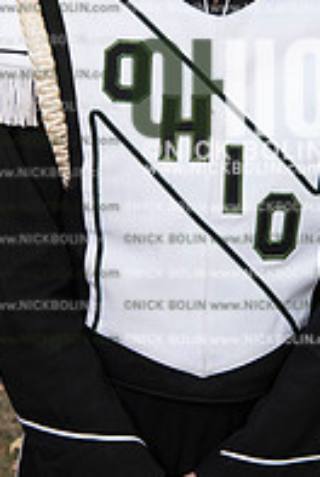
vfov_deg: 17.8
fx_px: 1515
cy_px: 107
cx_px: 233
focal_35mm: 114
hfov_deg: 12.0
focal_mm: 50
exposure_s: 1/100
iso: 800
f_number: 8
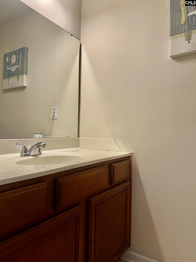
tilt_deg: +1.6
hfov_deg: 56.8
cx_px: 98
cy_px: 131
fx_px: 181
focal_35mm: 24
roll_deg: -2.7
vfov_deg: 71.6
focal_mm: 6.76
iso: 125
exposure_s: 1/120
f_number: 1.78
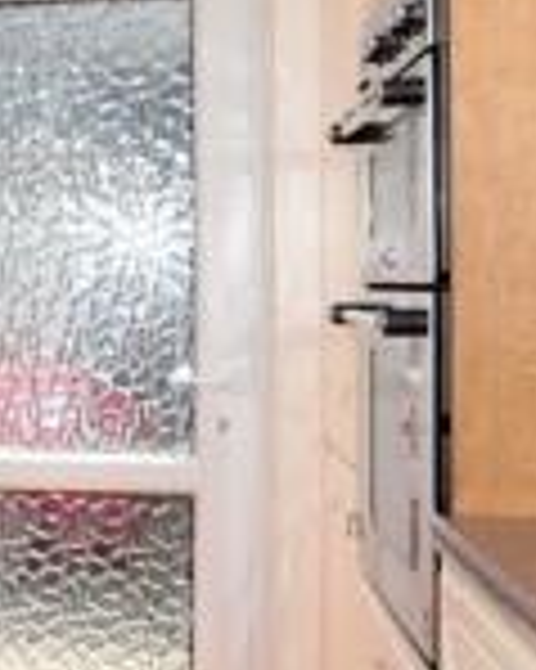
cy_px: 295
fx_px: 1231
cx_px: -185
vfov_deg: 30.5
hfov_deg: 21.8
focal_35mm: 62
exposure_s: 1/100
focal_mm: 10
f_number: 7.1
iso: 400
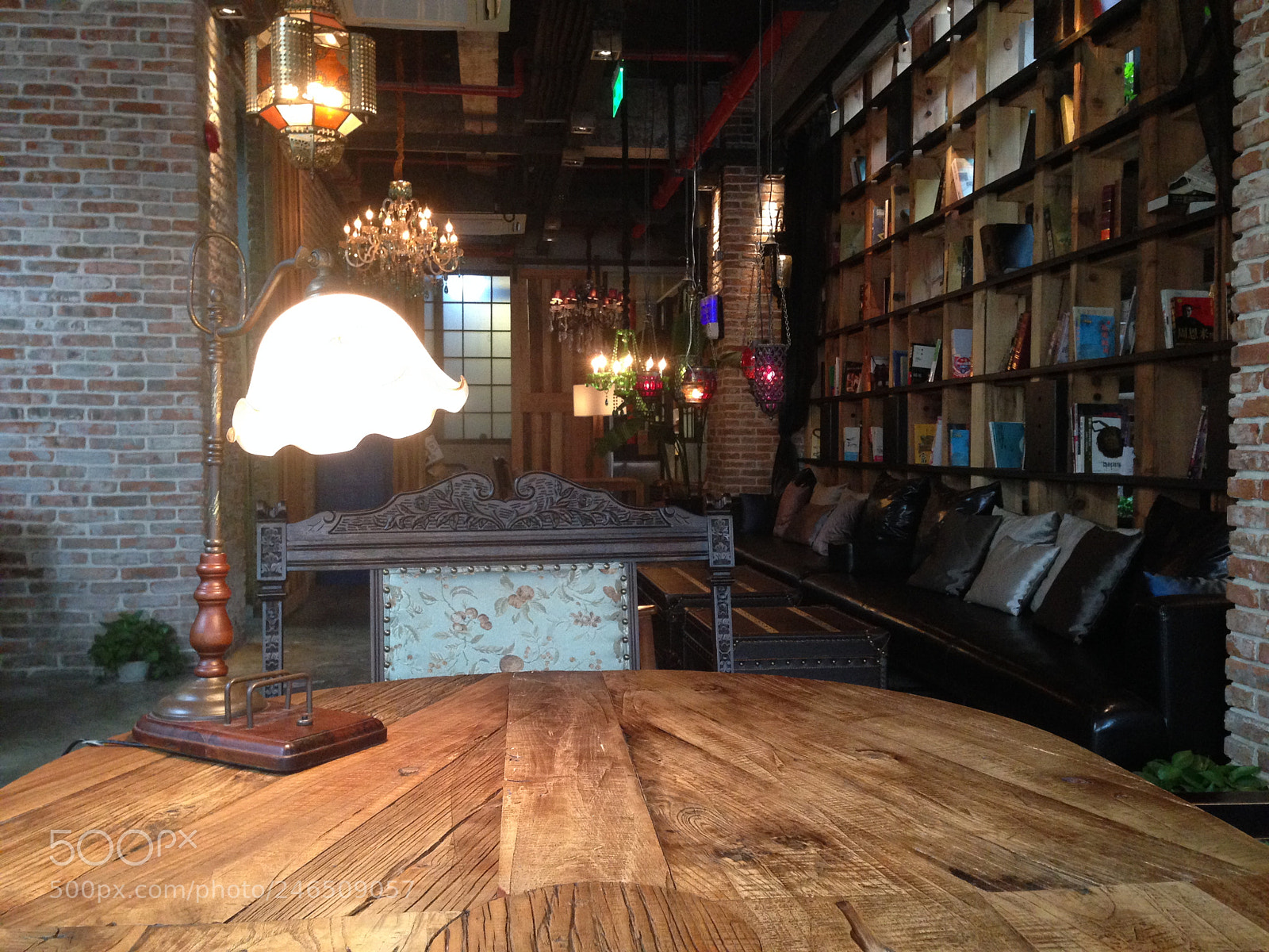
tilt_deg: -1.2
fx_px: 1210
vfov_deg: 42.9
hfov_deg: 55.4
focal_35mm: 33
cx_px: 634
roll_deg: +0.8
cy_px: 476
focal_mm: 4.12
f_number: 2.4
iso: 250
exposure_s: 1/20
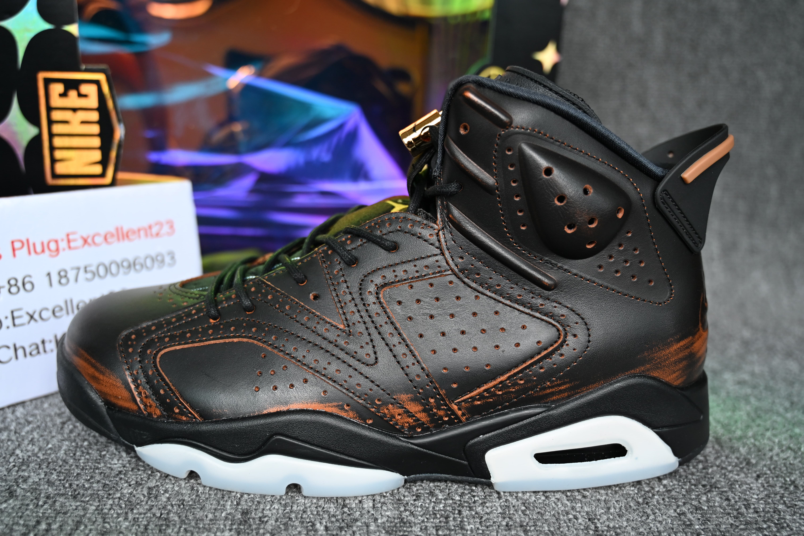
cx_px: 402
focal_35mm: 33
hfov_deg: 57.2
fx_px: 737
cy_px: 268
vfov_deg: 40.0
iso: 720
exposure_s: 1/125
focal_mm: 33
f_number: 4
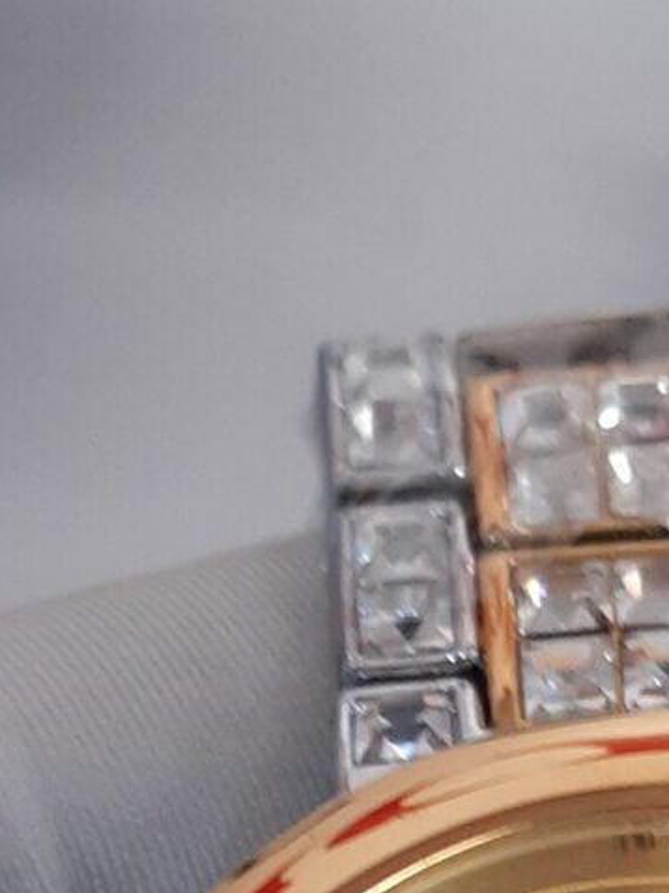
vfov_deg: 12.4
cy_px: 1435
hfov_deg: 9.9
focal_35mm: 150
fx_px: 3869
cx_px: 370
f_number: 1.7
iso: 64
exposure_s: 1/40
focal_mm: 3.7
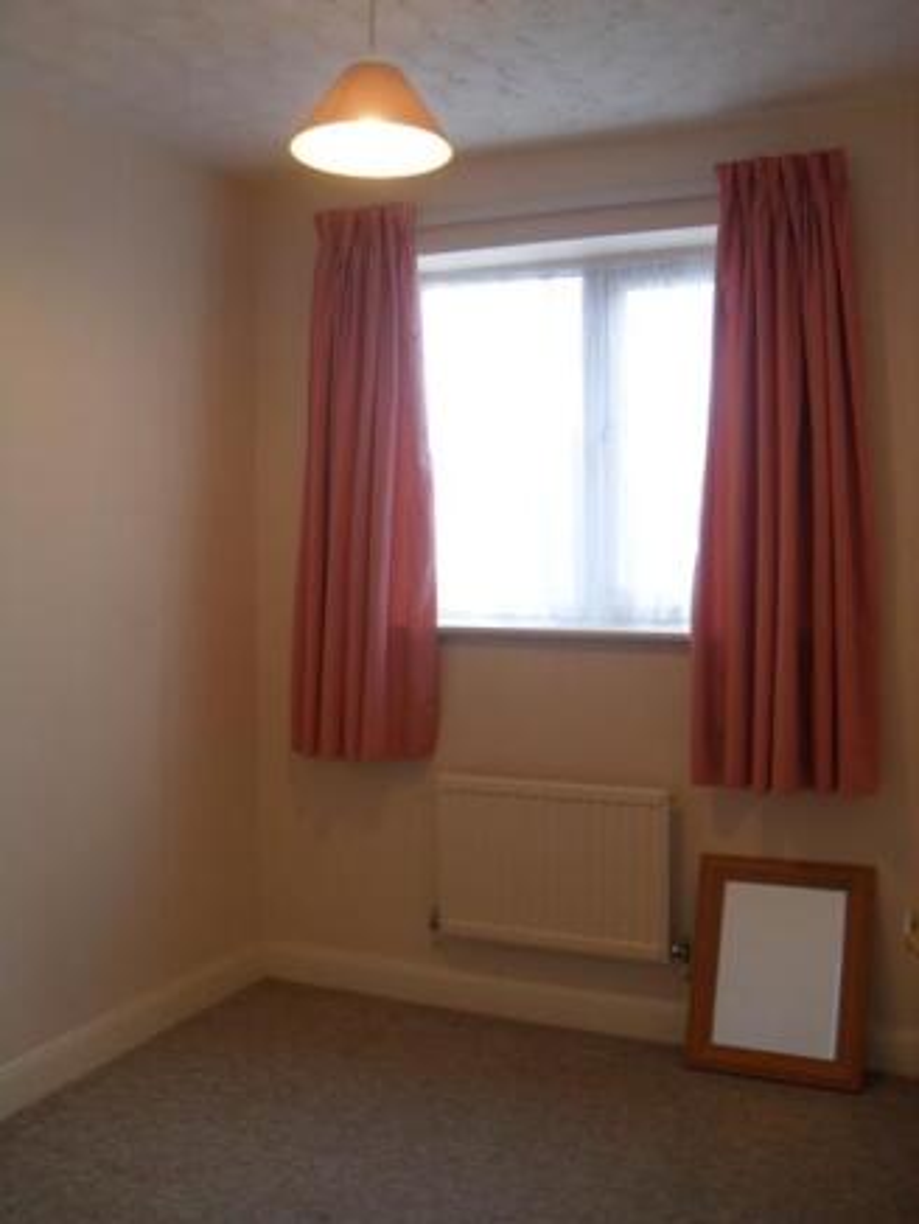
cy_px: 612
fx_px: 1238
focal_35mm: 35
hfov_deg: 40.7
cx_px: 460
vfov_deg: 52.6
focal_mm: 6.2
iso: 100
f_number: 2.8
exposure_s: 1/60
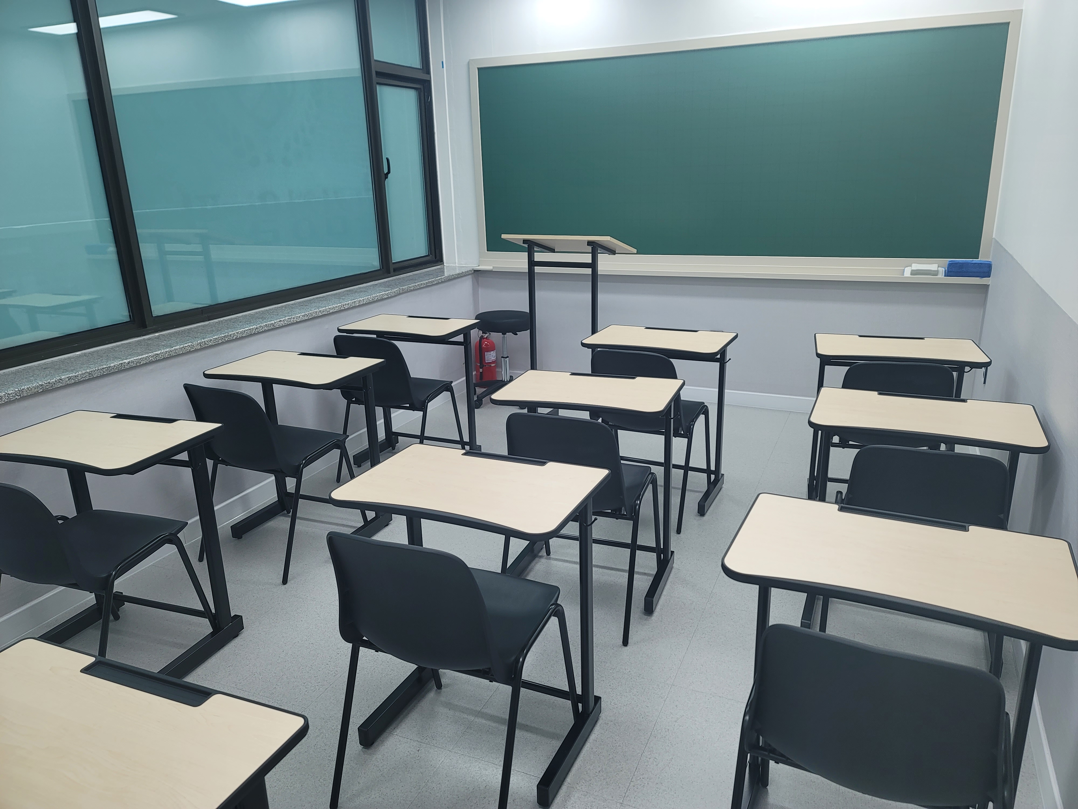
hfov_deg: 69.4
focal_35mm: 25
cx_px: 539
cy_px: 404
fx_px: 779
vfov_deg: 54.9
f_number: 1.8
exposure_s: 1/120
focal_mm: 7
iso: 80
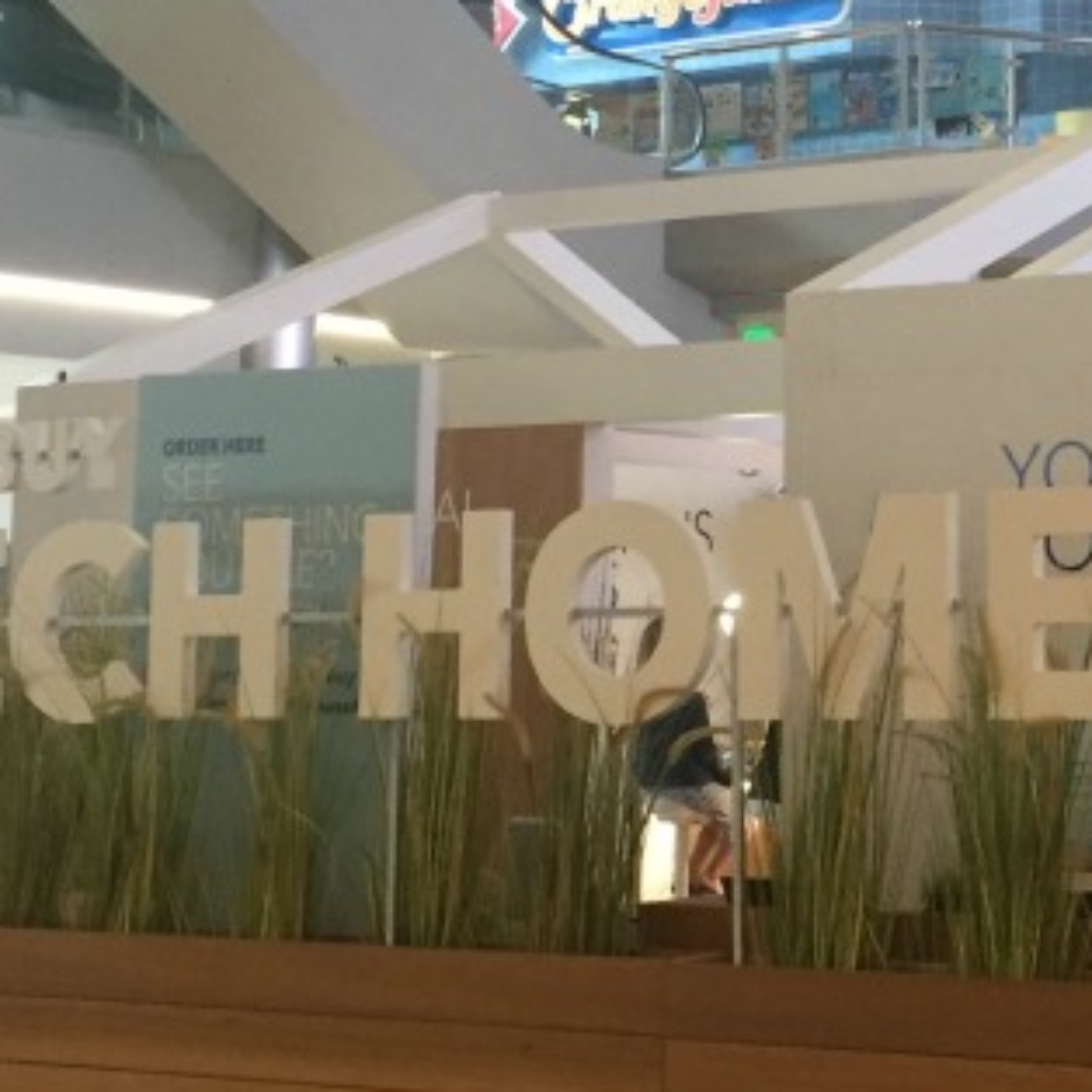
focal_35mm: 87
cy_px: 242
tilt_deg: +6.3
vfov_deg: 19.8
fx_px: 3105
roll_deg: +0.6
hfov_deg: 19.5
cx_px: 1033
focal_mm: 4.15
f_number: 2.2
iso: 160
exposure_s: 1/30
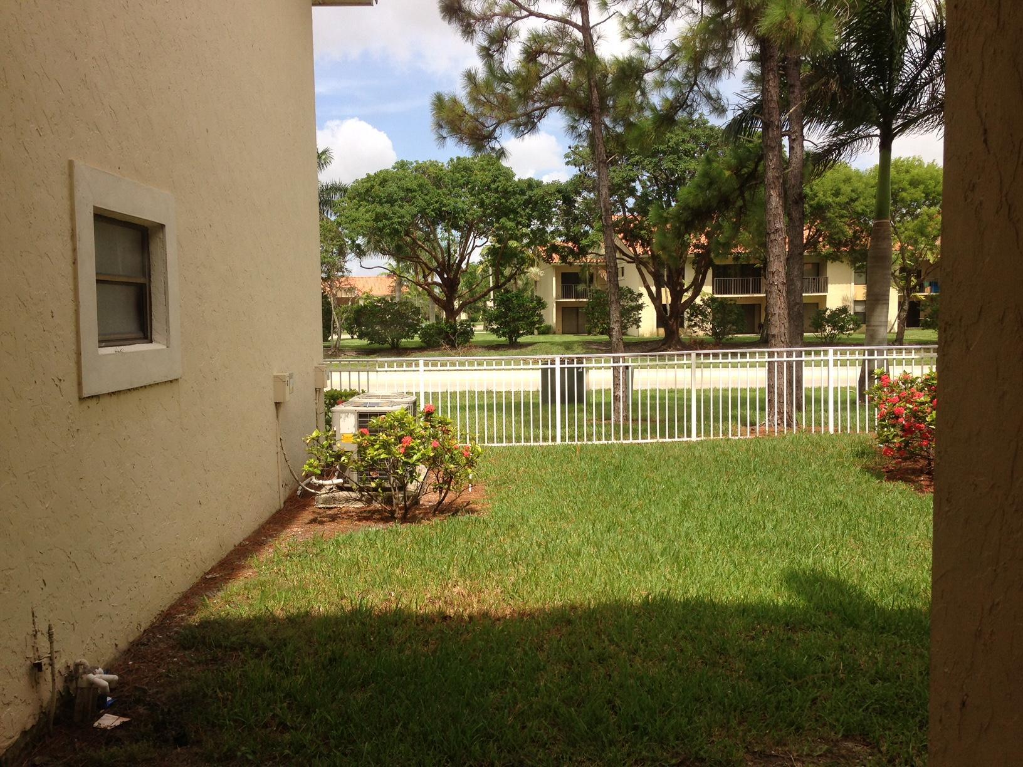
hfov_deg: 55.4
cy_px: 384
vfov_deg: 42.9
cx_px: 512
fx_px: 975
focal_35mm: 33
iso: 50
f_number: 2.4
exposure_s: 1/653
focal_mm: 4.13
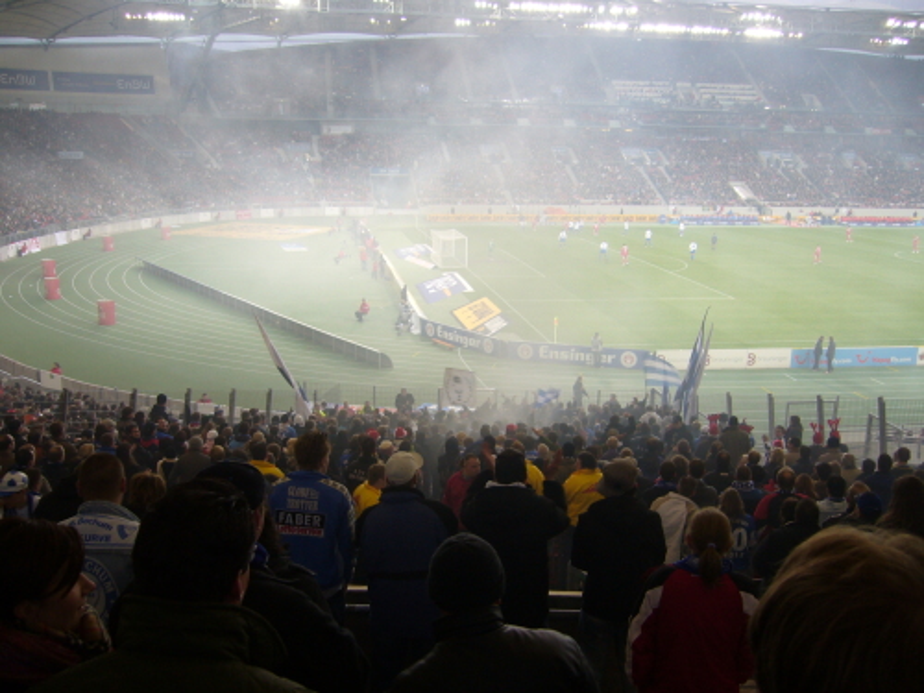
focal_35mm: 35
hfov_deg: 52.6
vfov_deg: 40.7
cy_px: 346
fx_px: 934
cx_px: 462
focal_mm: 5.8
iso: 80
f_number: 2.8
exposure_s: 1/40
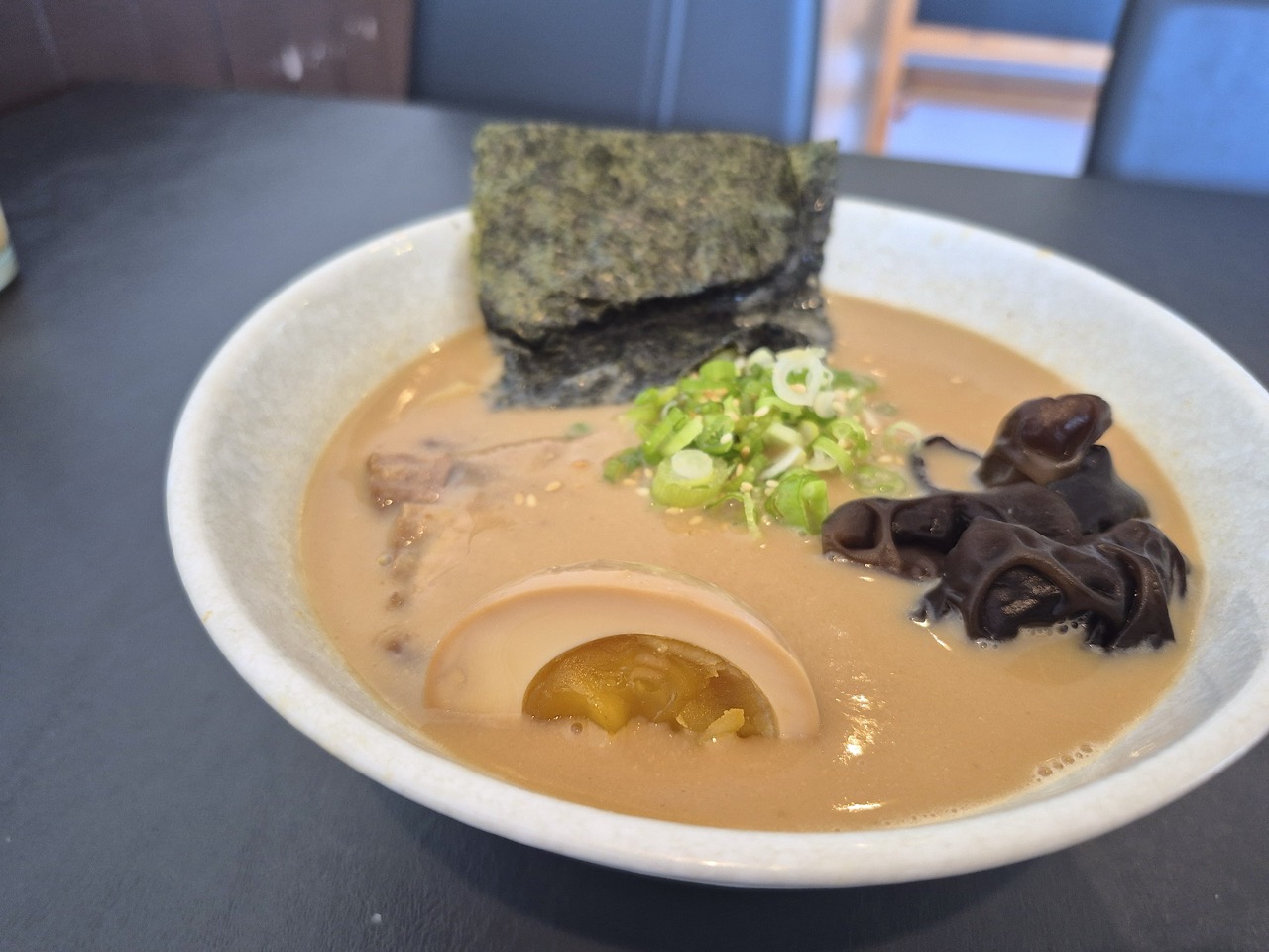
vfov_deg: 58.9
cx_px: 634
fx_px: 843
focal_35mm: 23
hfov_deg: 73.9
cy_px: 476
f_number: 1.8
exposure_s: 1/120
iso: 320
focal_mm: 5.4
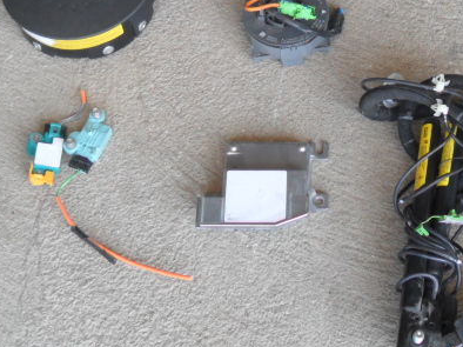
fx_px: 1216
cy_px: -73
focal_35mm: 91
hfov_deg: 21.3
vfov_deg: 15.6
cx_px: 362
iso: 80
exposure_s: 1/60
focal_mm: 6.3
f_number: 3
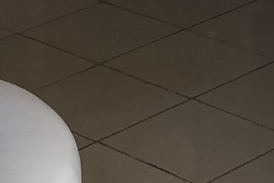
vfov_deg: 6.5
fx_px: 1560
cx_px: 150
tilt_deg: -14.9
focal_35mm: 205
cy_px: -160
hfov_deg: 10.0
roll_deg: +1.7
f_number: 1.8
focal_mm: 3.99
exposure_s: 1/30
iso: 20
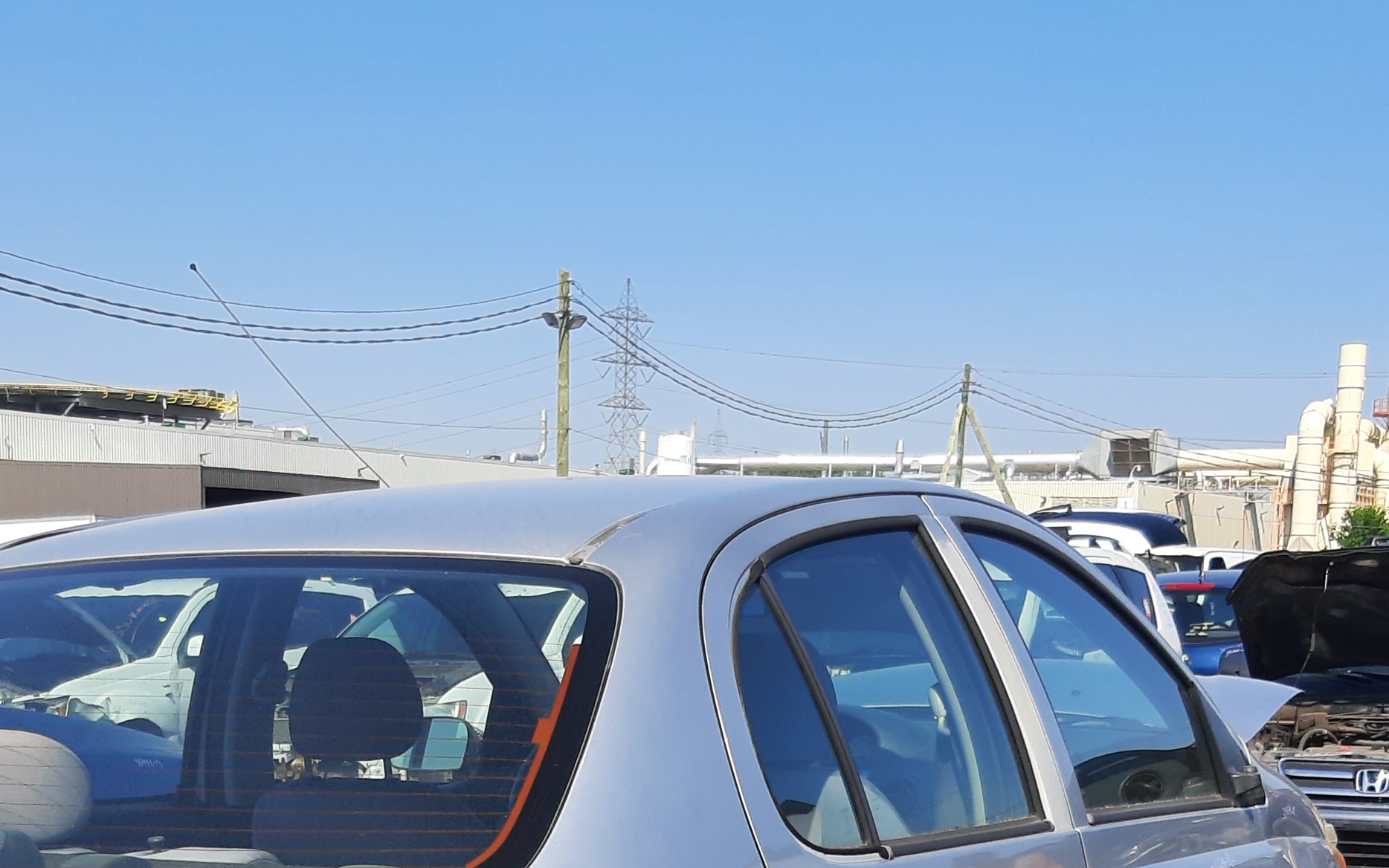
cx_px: 499
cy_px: 932
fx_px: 2234
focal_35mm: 59
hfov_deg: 34.3
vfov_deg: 21.0
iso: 40
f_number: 1.7
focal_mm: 3.92
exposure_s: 1/1366
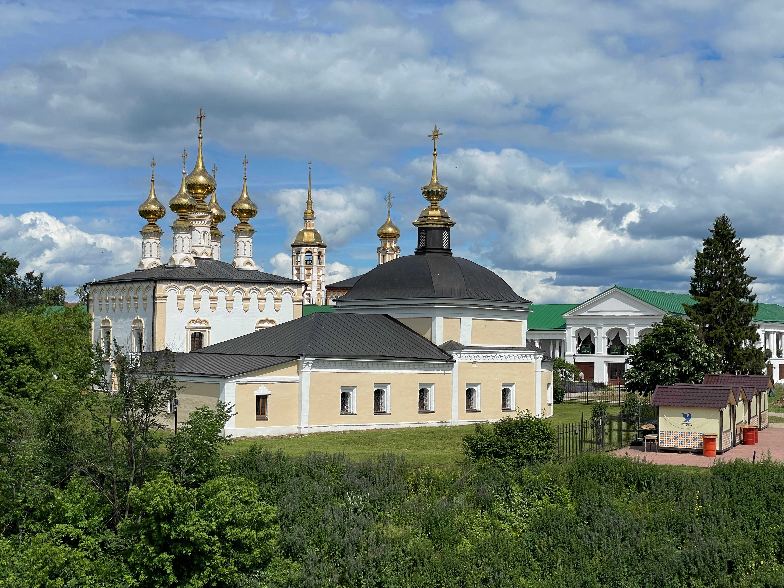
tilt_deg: +2.2
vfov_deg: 28.0
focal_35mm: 52
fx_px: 1178
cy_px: 294
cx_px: 392
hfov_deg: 36.8
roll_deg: -0.6
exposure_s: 1/3690
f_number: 2
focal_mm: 6
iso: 25
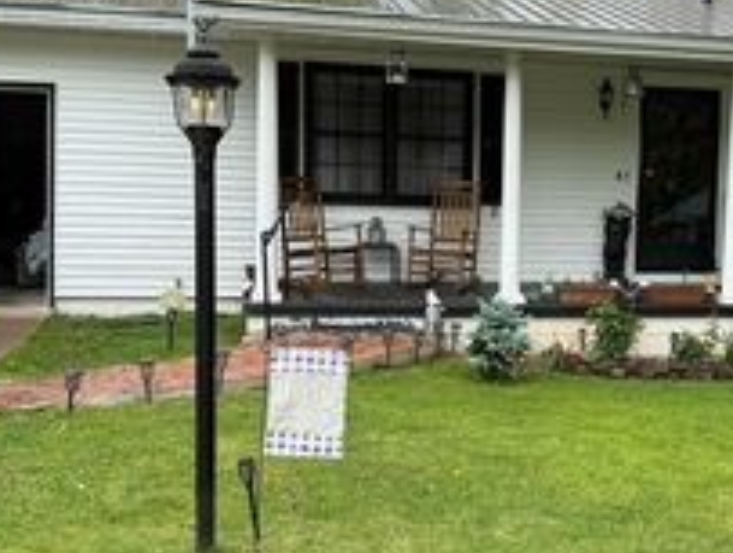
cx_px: 621
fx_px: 1252
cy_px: 276
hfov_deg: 31.5
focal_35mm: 59
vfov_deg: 24.9
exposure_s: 1/1493
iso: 80
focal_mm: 6.76
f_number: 1.78
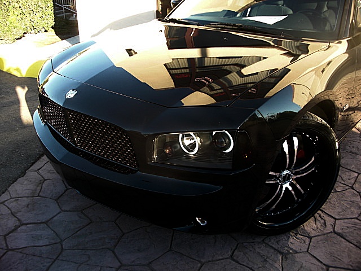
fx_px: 375
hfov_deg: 51.4
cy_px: 136
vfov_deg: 39.7
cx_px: 180
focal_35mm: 36
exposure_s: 1/80
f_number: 2.8
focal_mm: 6.3
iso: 50
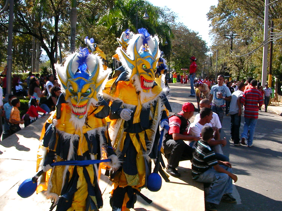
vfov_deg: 36.0
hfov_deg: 46.8
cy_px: 109
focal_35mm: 40
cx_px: 131
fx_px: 326
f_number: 4.5
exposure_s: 1/257
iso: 100
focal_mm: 5.6
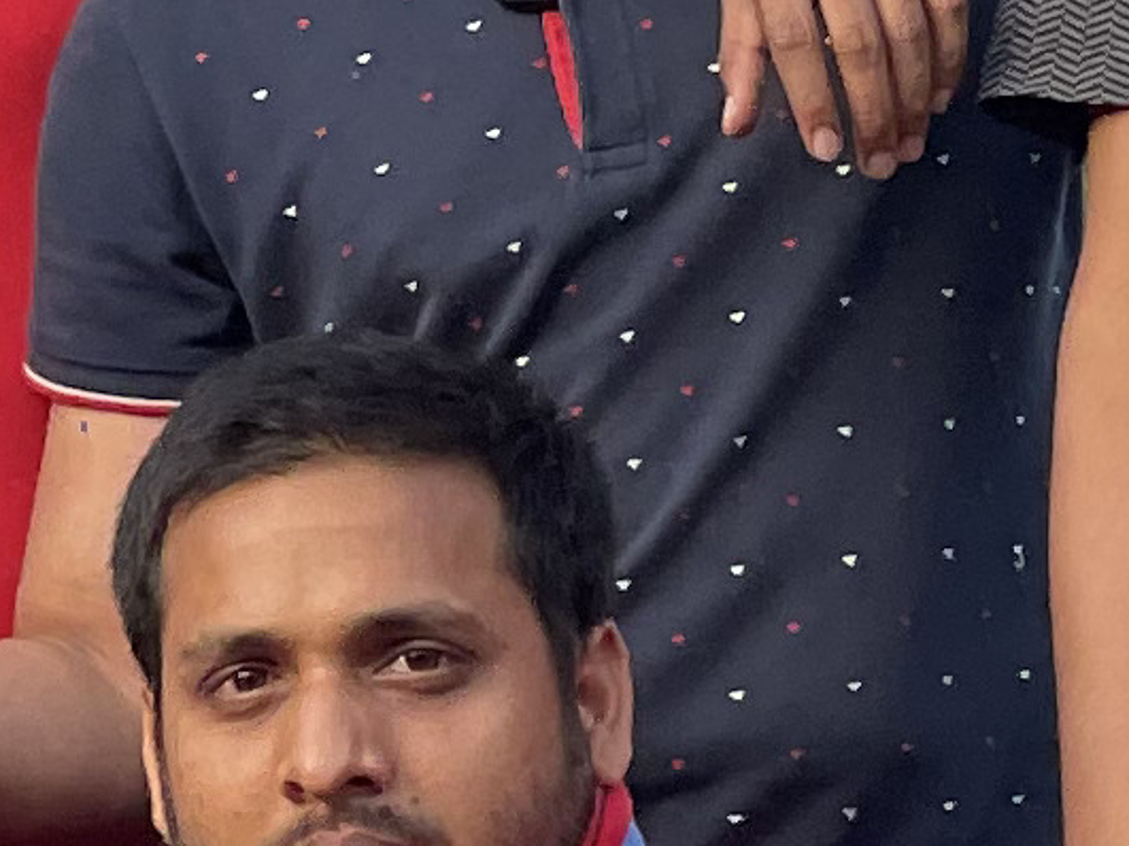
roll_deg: -0.7
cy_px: 659
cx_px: -774
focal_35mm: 395
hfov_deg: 5.0
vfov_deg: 3.8
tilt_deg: +7.6
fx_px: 12880
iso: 32
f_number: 2
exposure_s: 1/122
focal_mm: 6
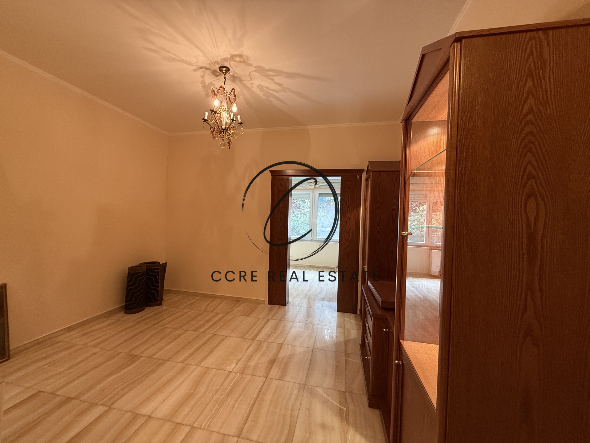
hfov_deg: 102.1
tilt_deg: -0.7
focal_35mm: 14
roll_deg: -1.6
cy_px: 222
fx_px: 239
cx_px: 295
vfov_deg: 85.7
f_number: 2.2
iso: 320
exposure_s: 1/50
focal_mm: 2.22
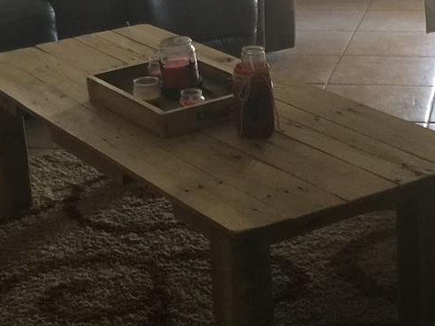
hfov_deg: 21.4
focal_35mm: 91
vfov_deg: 16.0
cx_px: 135
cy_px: 14
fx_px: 1143
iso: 100
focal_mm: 4.15
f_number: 2.2
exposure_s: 1/15
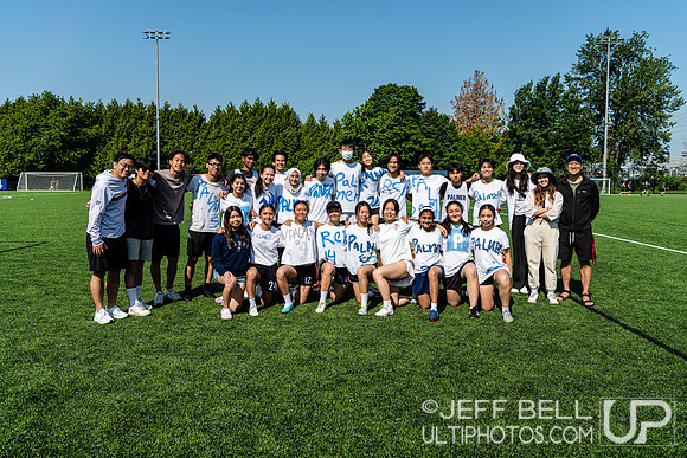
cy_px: 229
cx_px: 344
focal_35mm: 30
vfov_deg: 43.6
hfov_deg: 61.9
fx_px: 573
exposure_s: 1/640
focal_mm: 30
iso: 64
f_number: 5.6
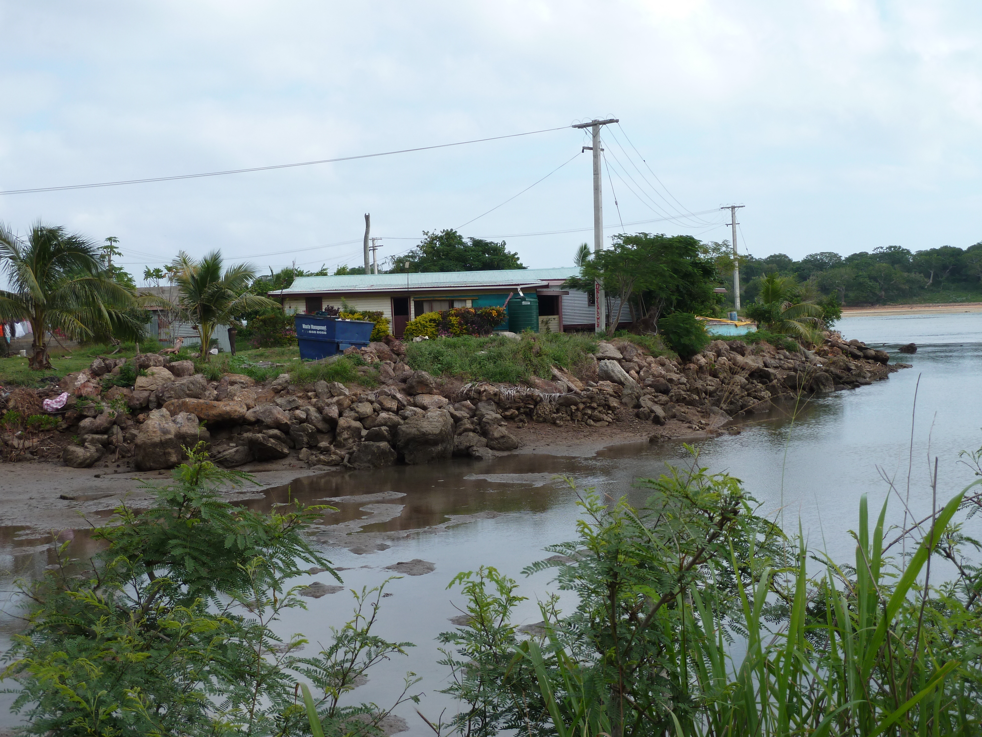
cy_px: 368
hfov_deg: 39.7
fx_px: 1362
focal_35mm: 48
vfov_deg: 30.3
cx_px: 491
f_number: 4
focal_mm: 7.9
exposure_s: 1/400
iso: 80
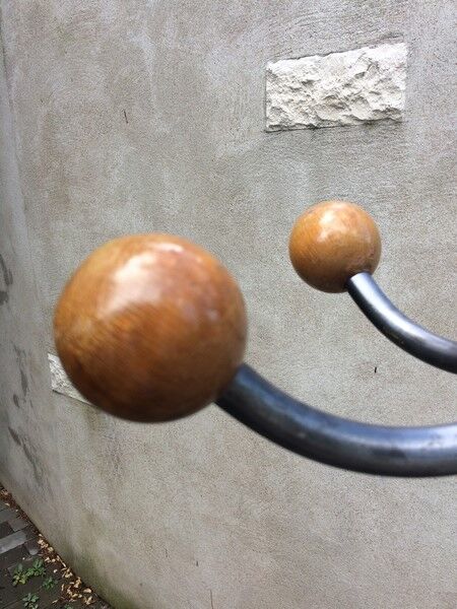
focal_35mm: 29
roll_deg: +3.6
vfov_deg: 61.7
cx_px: 228
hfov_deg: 48.2
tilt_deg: -15.9
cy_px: 304
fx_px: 510
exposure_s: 1/232
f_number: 2.2
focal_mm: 4.15
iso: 32
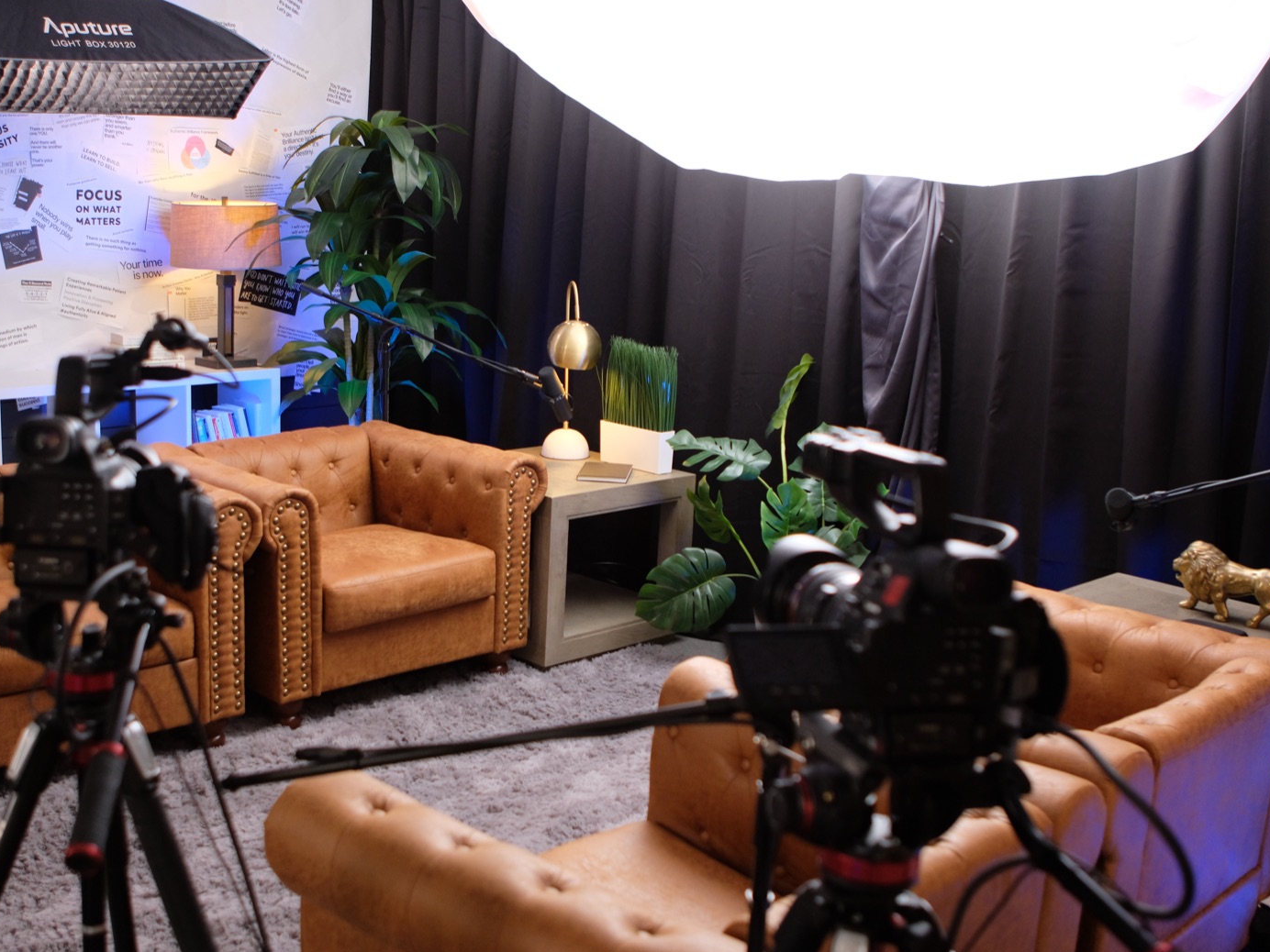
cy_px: 467
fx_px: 1468
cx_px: 561
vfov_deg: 36.0
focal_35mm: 40
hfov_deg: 46.7
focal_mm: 24
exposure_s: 1/60
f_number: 2.8
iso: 1250
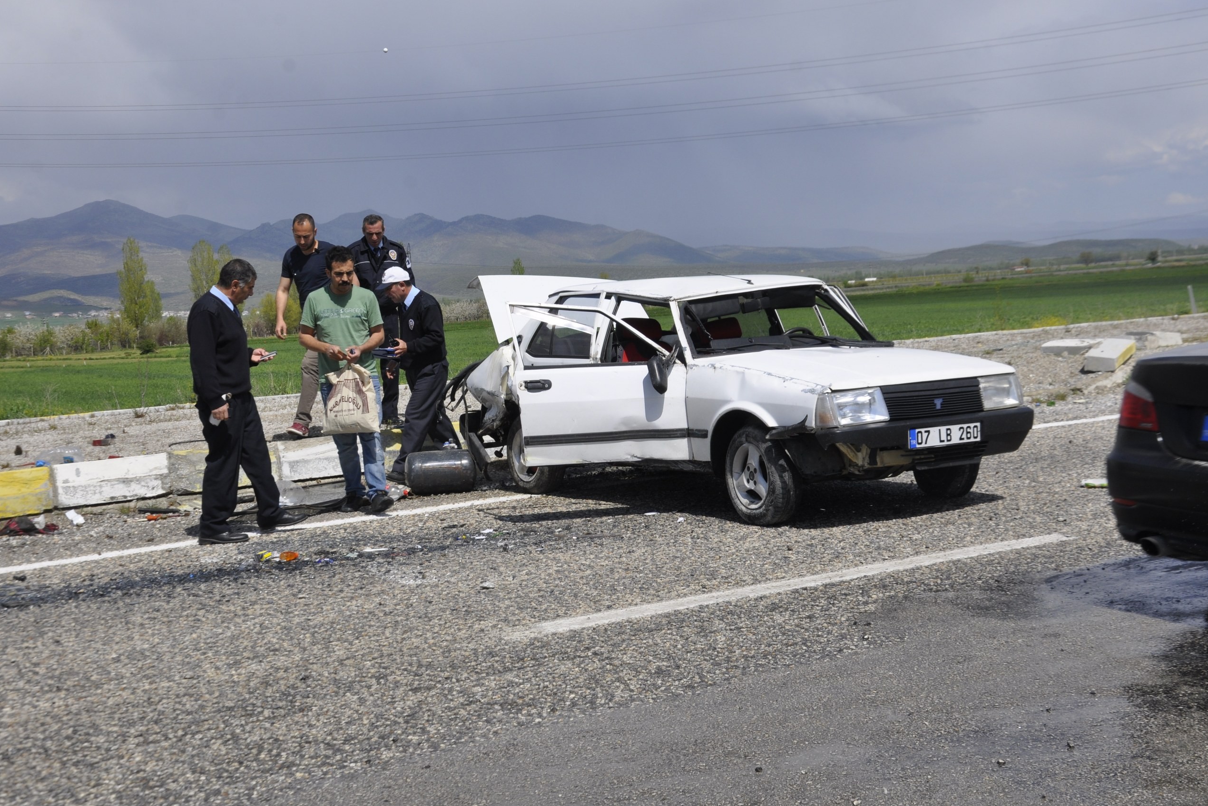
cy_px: 402
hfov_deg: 38.2
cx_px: 593
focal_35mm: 52
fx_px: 1745
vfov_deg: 26.0
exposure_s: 1/500
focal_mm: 34
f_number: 11
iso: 200
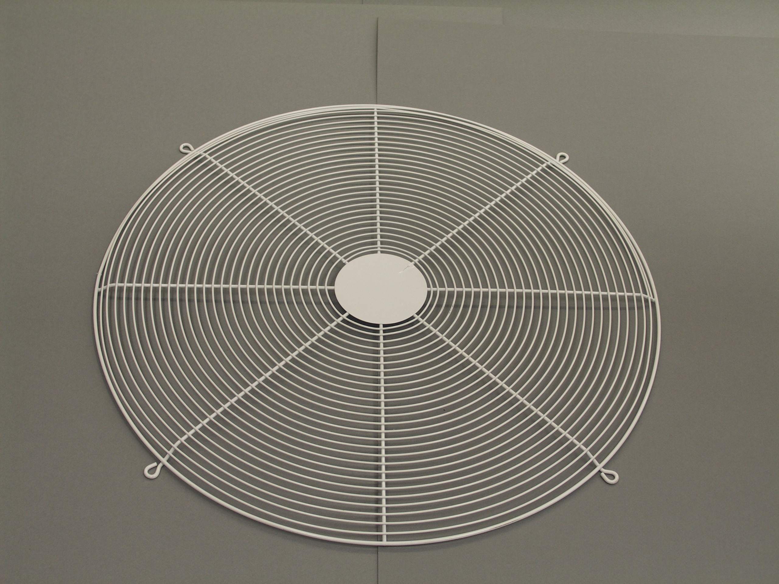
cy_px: 292
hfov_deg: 33.2
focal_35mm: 58
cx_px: 390
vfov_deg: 25.2
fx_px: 1305
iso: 100
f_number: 3.2
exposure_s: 1/25
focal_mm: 15.1
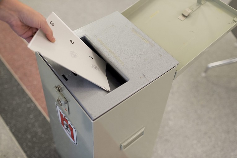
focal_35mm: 35
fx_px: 230
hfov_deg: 54.5
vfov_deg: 37.8
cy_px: 79
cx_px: 118
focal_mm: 35
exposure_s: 1/80
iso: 1600
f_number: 2.2
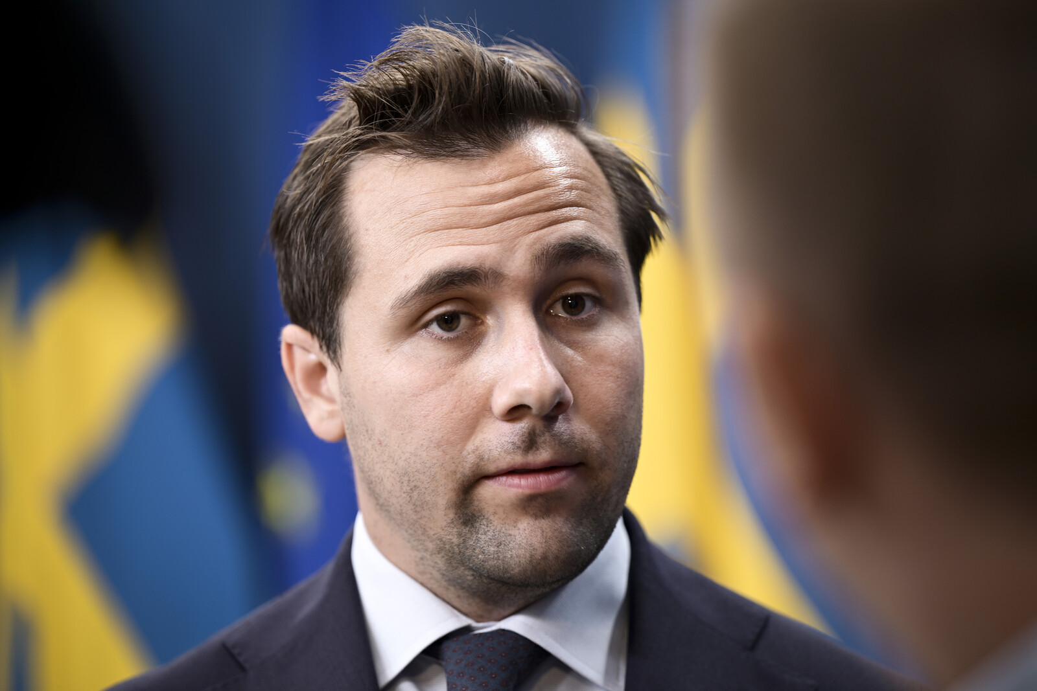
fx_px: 4033
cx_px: 518
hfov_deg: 14.7
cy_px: 346
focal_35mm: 140
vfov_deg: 9.8
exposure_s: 1/80
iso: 320
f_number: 2.8
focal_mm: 140
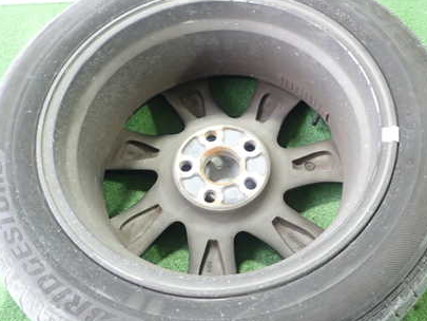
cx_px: 226
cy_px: 167
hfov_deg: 50.1
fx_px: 457
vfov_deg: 38.7
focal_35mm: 37
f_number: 2
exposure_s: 1/30
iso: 250
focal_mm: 4.5
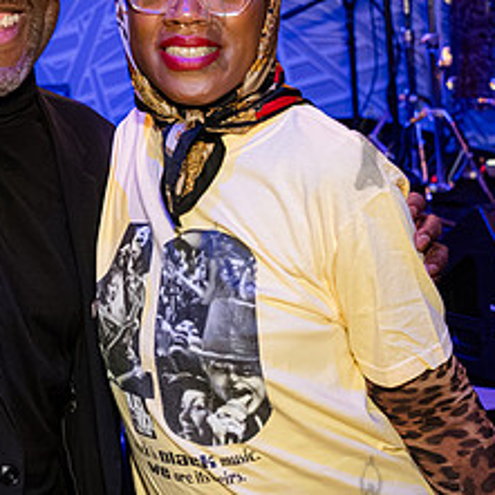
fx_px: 1553
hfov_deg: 17.5
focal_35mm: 96
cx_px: -40
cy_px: 81
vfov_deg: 17.9
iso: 10000
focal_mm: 35
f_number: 3.5
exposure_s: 1/400
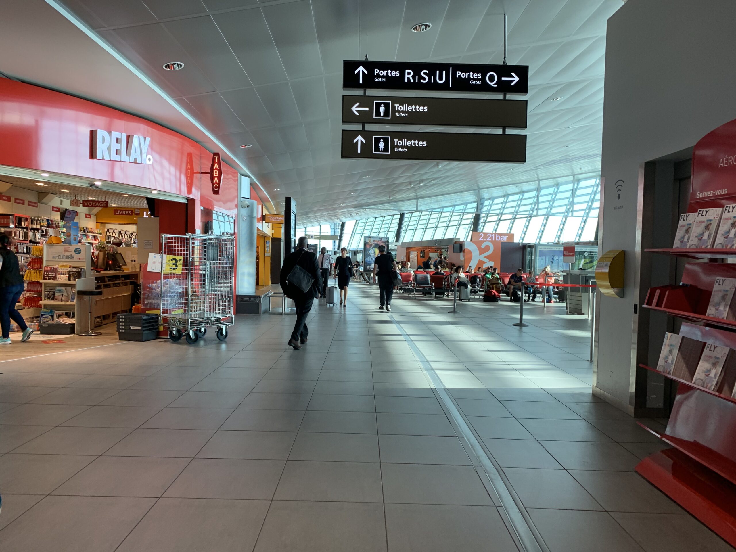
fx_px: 553
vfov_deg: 53.1
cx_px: 368
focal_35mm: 26
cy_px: 276
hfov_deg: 67.3
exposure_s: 1/121
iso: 40
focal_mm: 4.25
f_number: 1.8
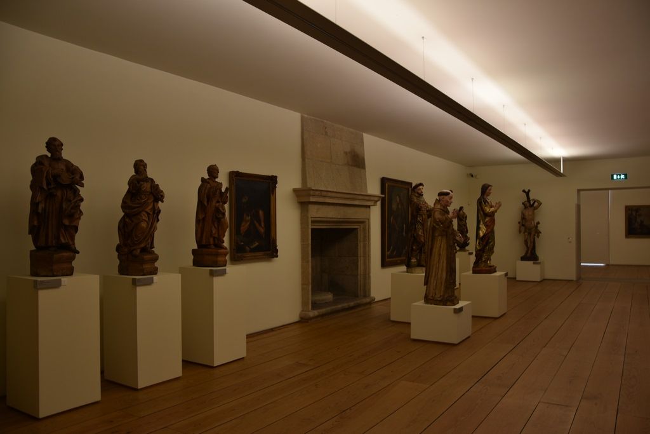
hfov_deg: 67.4
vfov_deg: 47.9
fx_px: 488
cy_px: 217
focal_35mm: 27
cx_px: 325
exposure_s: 1/20
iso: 100
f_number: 3.5
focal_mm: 18
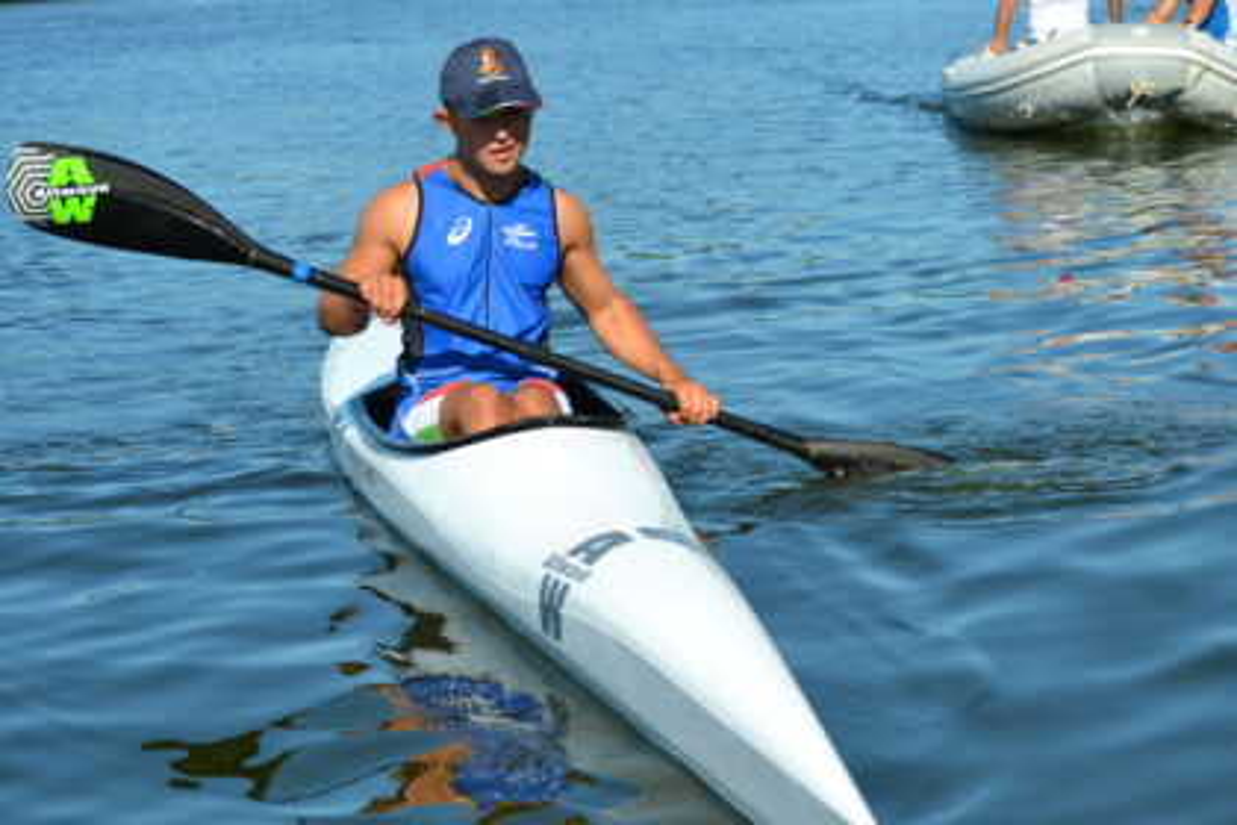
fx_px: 2835
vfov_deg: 16.6
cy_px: 412
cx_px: 618
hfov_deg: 24.6
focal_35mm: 82
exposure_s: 1/250
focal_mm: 55
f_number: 8
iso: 100
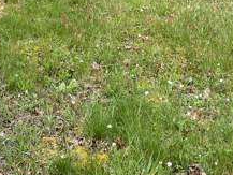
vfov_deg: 14.1
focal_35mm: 96
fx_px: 647
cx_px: 104
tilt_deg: -1.0
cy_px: -113
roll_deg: -1.5
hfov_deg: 20.4
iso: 50
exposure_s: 1/718
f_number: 1.6
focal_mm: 5.1
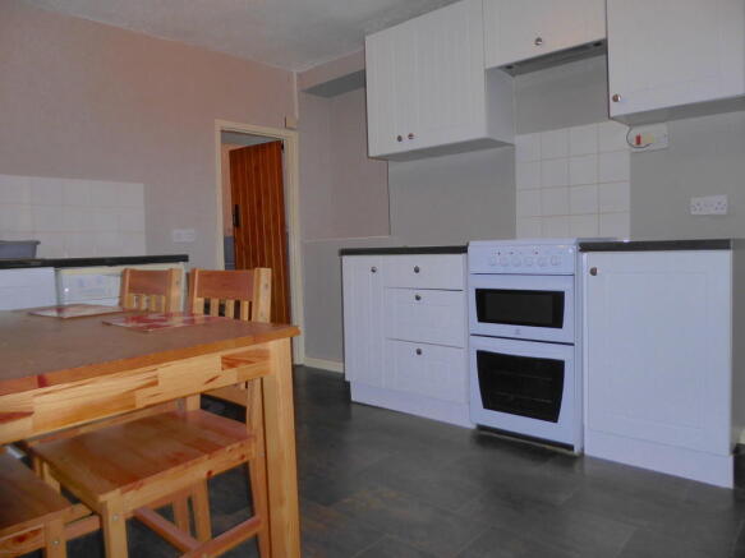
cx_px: 372
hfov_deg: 69.4
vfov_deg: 54.9
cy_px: 279
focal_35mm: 25
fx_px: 538
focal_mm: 4.3
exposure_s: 1/60
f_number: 3.3
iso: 100
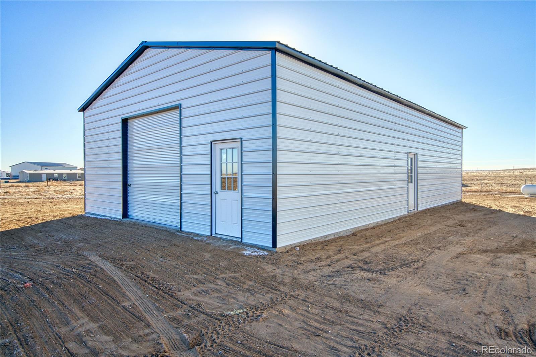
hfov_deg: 78.6
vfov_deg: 57.2
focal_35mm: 22
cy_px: 178
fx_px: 327
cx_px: 268
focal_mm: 22
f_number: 4
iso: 500
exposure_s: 1/2000
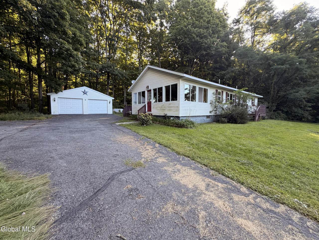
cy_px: 120
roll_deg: -1.6
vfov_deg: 85.7
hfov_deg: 102.1
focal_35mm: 14
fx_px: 129
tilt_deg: -2.9
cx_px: 160
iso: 100
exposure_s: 1/121
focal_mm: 2.22
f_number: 2.2
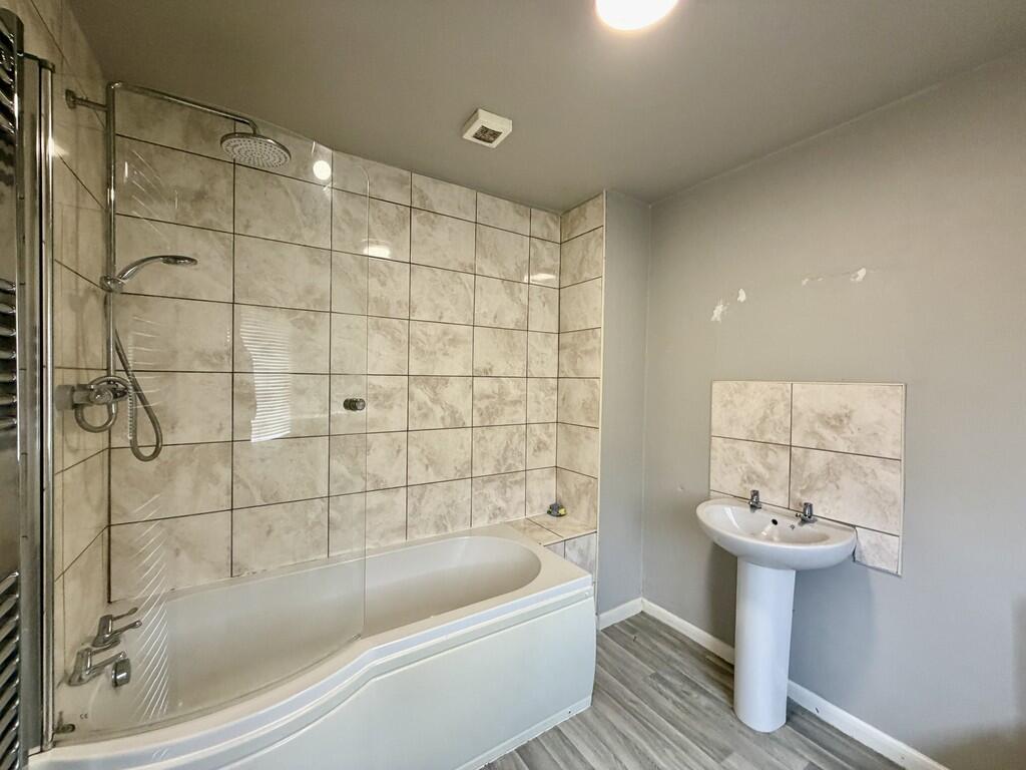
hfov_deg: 102.1
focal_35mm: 14
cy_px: 385
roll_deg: -0.9
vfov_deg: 85.7
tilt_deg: -0.5
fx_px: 415
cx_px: 513
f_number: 2.2
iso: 250
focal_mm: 2.22
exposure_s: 1/50
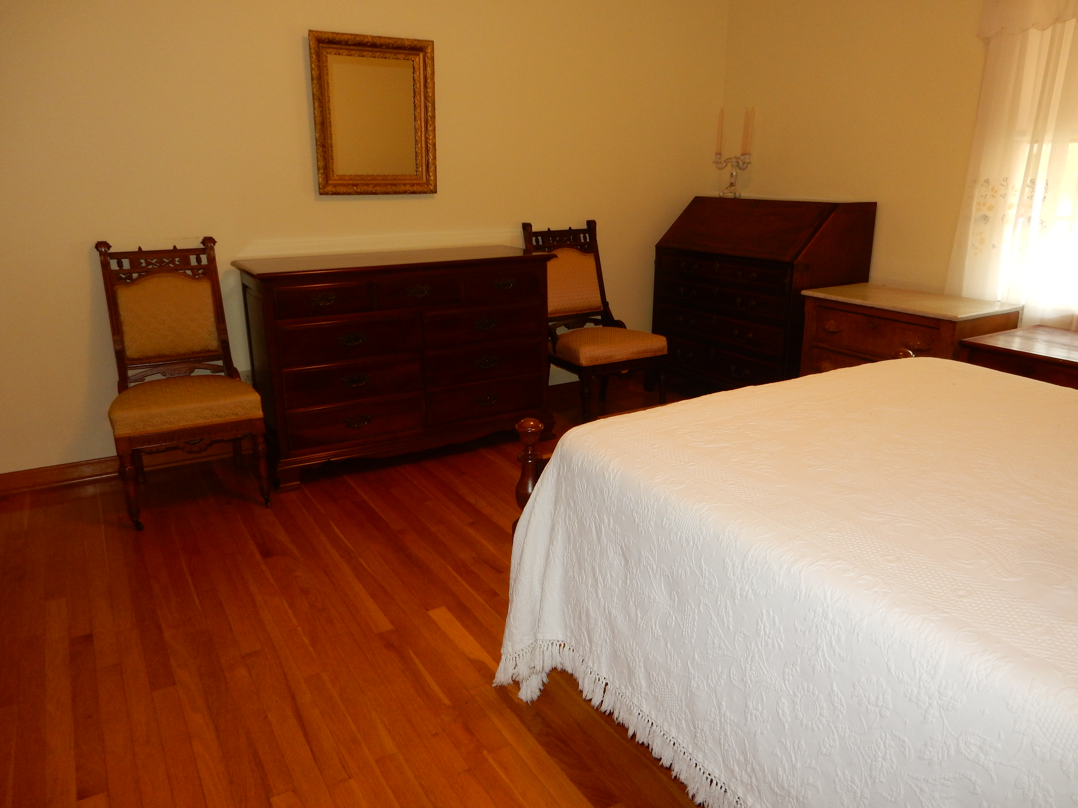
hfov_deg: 69.4
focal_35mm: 25
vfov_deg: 54.9
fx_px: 779
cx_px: 539
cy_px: 404
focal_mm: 4.5
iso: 200
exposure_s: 1/30
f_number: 3.7
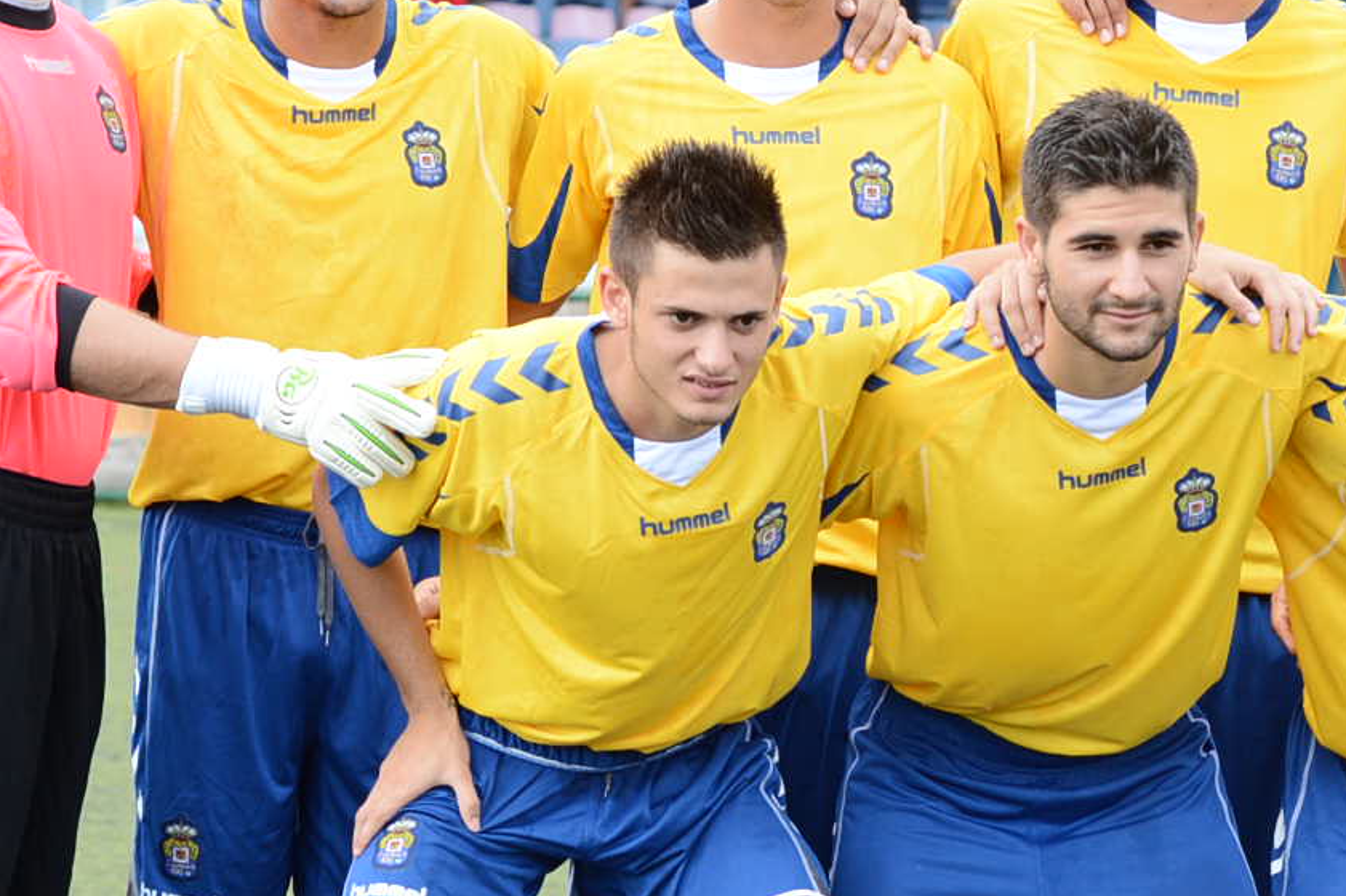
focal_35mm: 205
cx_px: 1356
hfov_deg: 10.0
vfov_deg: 6.7
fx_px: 7661
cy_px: 739
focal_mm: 70
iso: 800
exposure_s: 1/1000
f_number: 5.6
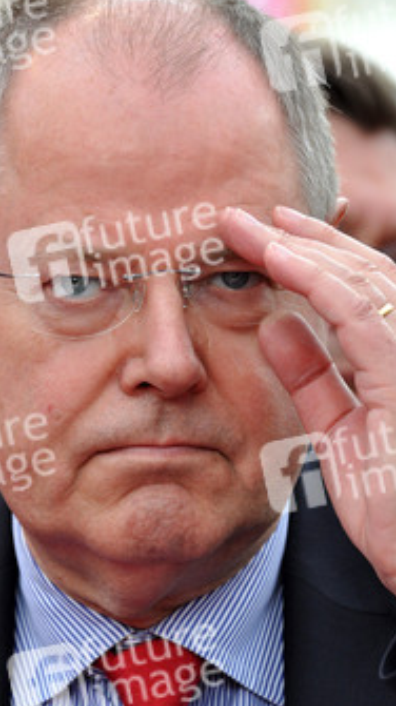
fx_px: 6501
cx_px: 178
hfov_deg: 3.5
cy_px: 358
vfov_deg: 6.2
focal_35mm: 348
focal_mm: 185
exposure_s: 1/160
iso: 400
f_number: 8
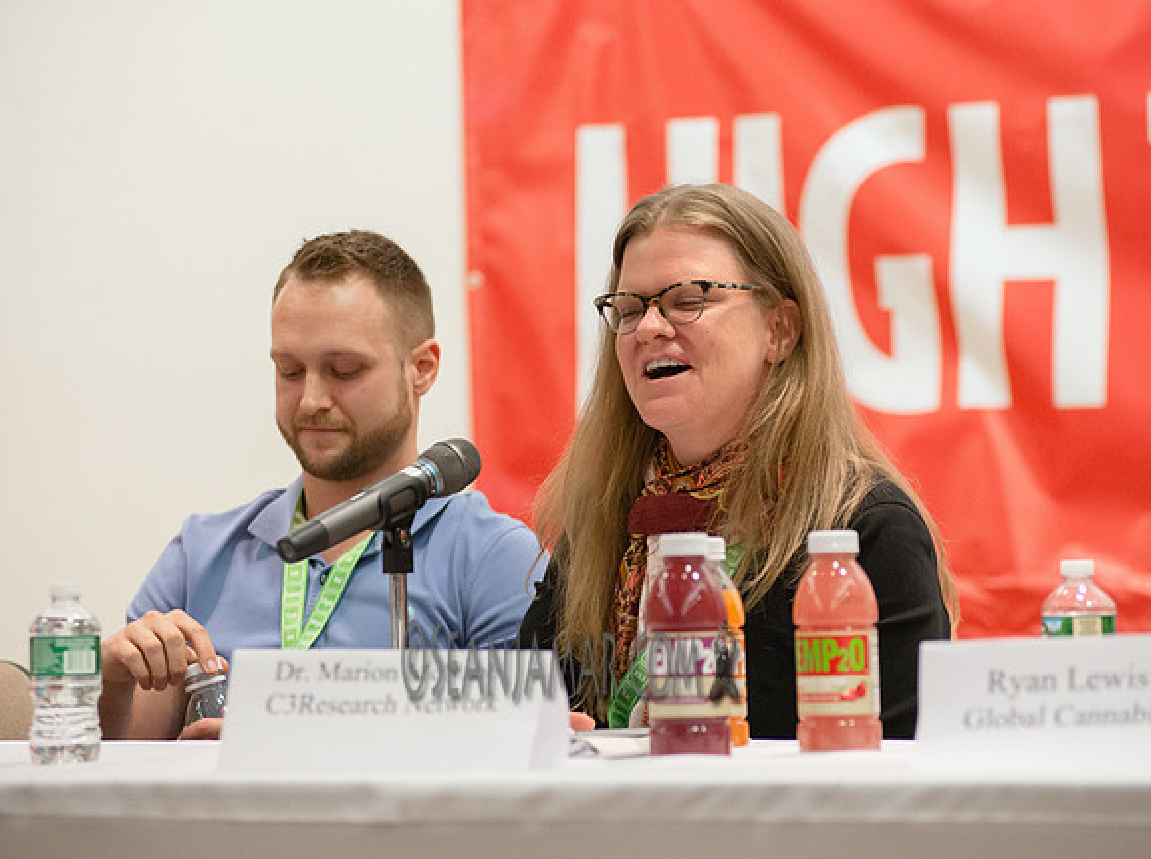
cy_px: 398
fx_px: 4605
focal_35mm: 139
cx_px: 611
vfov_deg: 10.7
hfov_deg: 14.2
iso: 4000
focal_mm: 120
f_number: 4
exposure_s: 1/320
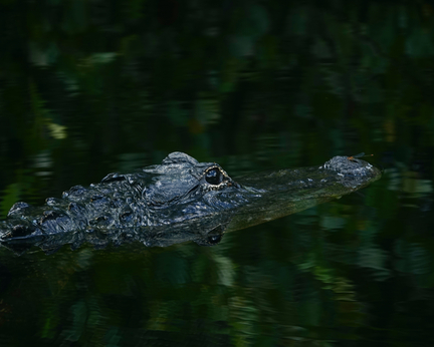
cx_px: 214
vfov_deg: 2.1
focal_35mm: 729
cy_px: 179
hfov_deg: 2.7
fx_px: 9368
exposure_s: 1/80
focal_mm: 220
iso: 64
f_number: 4
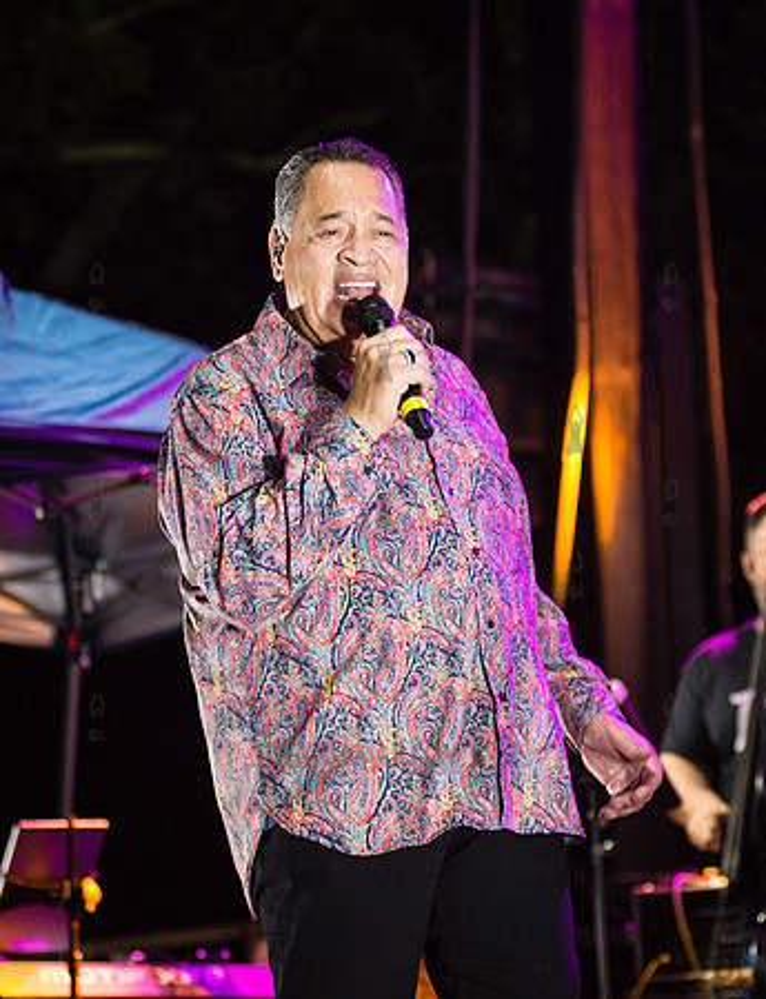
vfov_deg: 17.1
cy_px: 500
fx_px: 3329
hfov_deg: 13.1
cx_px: 377
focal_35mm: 114
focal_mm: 80
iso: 3200
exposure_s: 1/200
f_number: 3.2
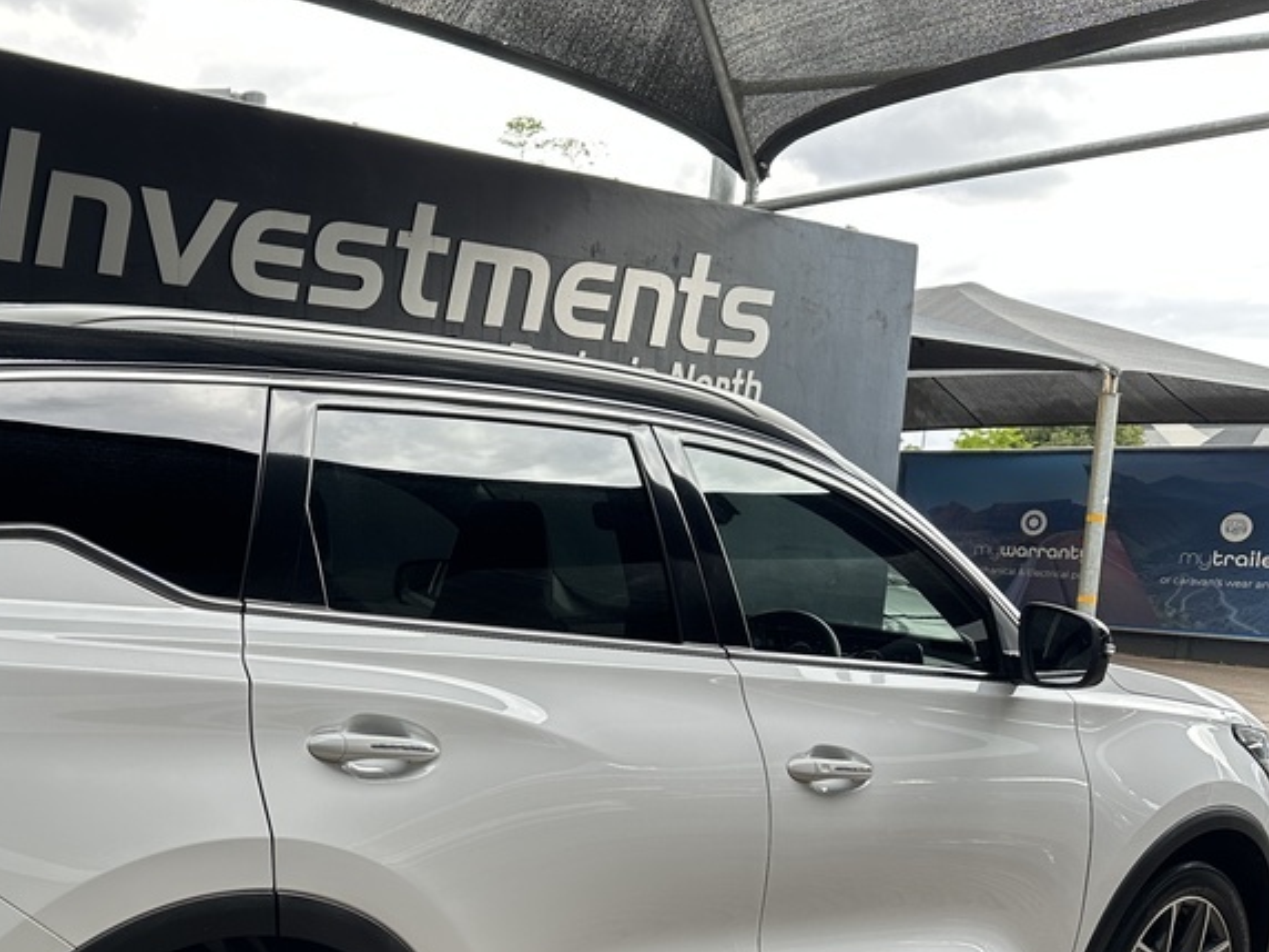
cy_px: 730
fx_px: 1576
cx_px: 257
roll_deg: -2.5
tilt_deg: -8.9
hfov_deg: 42.0
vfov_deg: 32.9
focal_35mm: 43
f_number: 1.78
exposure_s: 1/368
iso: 80
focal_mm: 6.86
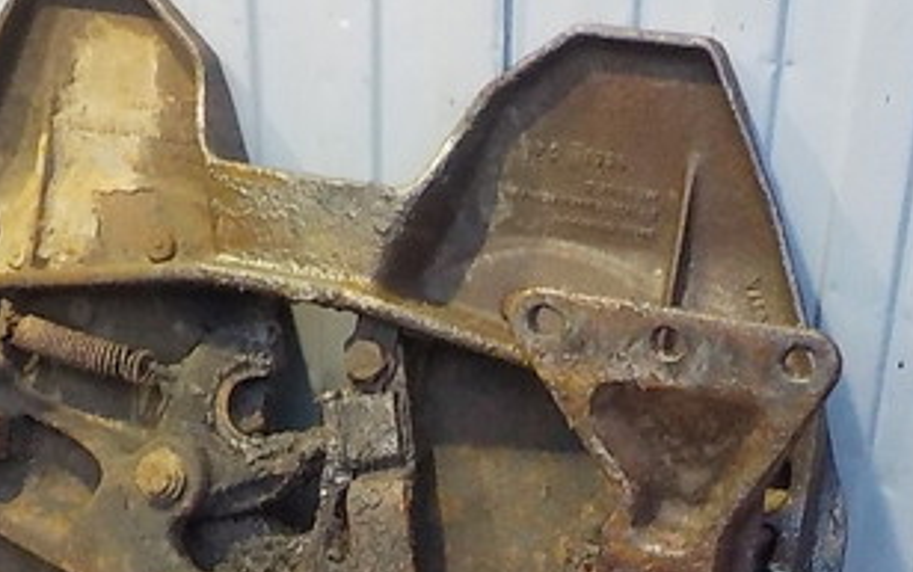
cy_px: 510
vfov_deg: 19.4
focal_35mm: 66
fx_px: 1643
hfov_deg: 31.0
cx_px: 448
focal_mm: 4.1
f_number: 3.3
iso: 800
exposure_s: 1/30
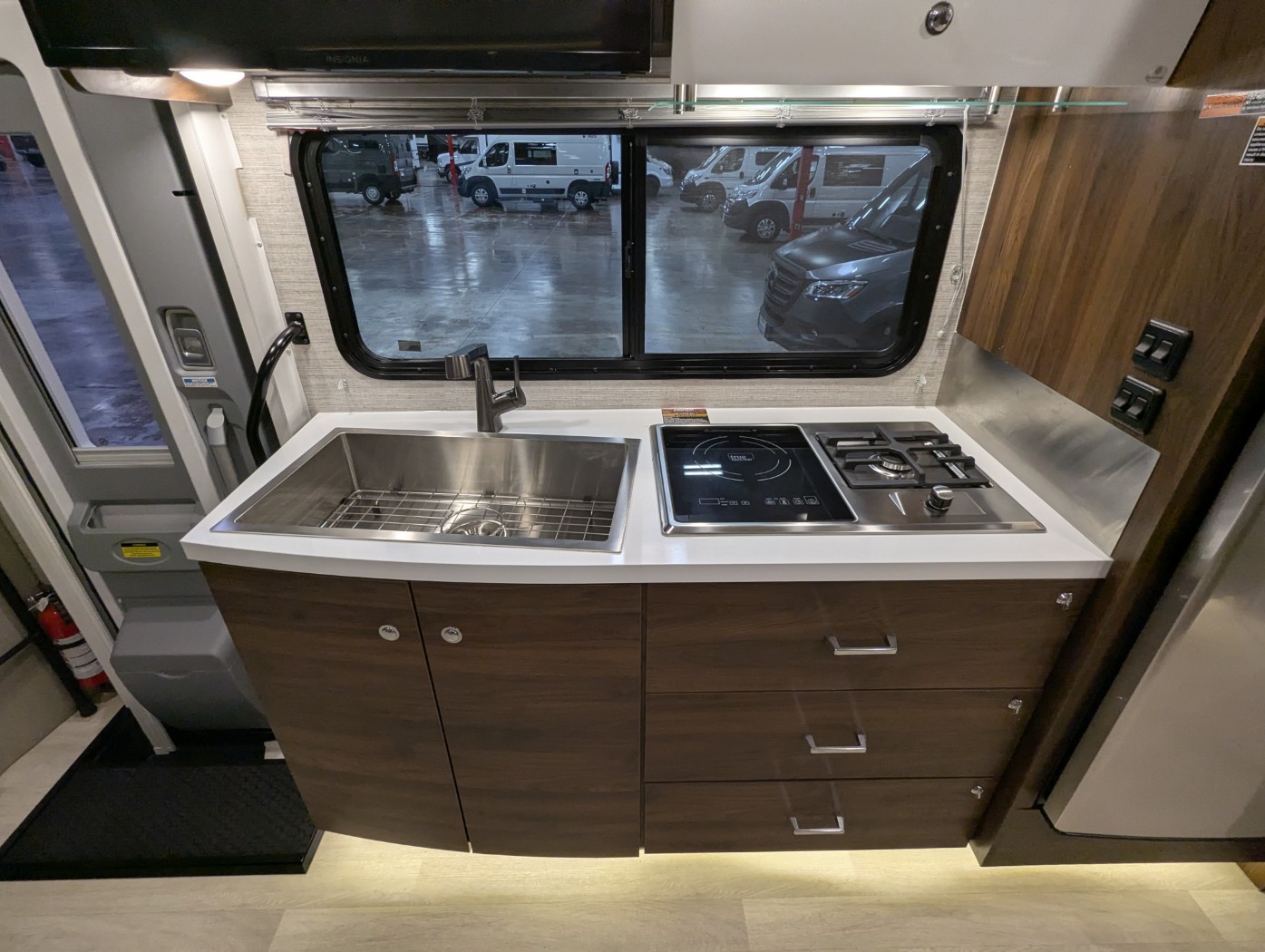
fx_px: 585
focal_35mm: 16
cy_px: 476
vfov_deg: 78.2
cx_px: 632
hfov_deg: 94.4
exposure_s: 1/122
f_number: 2.2
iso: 201
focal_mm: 2.35
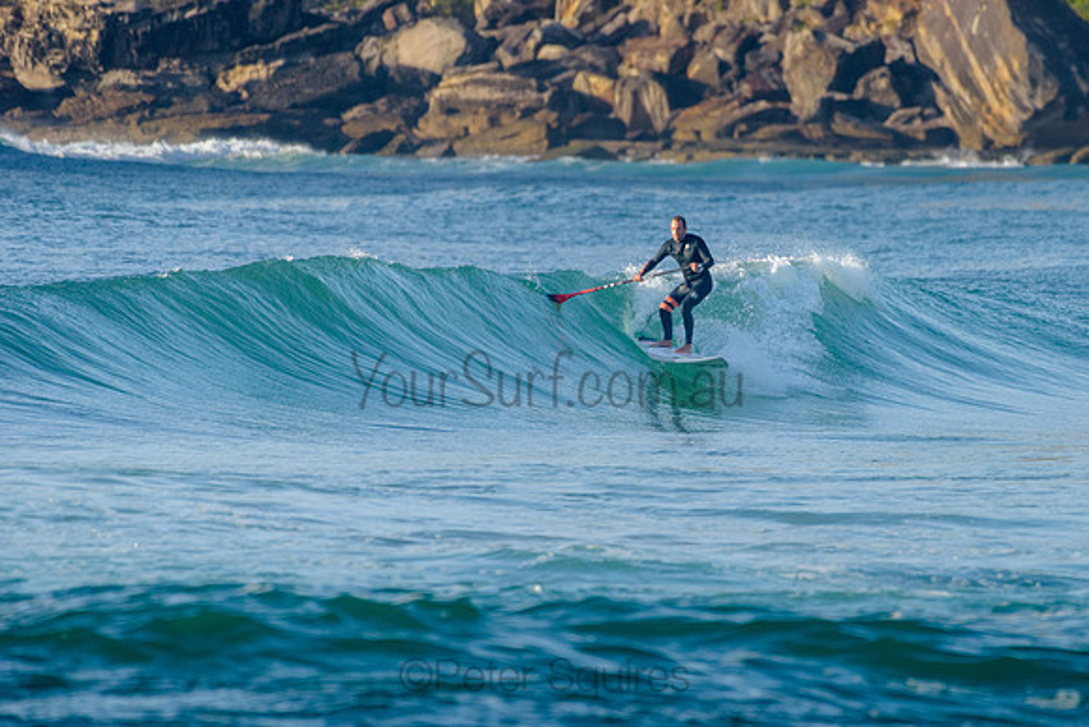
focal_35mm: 613
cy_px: 334
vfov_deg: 2.2
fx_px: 18551
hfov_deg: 3.4
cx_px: 663
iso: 560
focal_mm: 500
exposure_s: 1/2000
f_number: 5.6
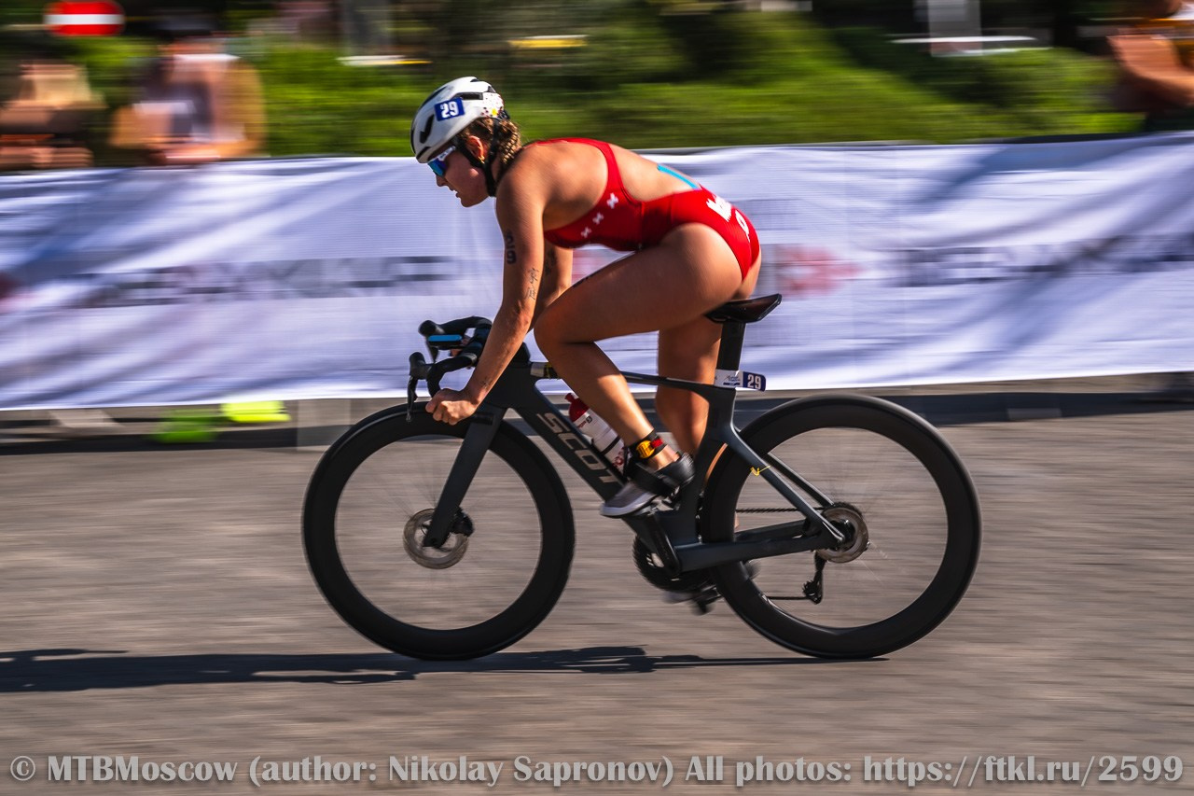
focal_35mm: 82
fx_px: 2719
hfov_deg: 24.8
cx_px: 597
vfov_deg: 16.6
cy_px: 398
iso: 32
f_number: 14
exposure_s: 1/60
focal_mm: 82
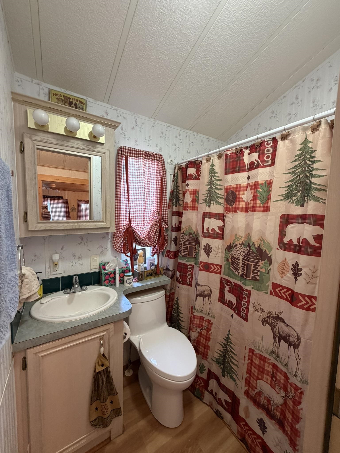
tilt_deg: -4.2
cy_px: 226
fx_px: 183
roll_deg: -2.1
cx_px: 170
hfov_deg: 85.7
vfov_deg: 102.1
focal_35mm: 14
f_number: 2.2
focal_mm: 2.22
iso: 320
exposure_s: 1/60
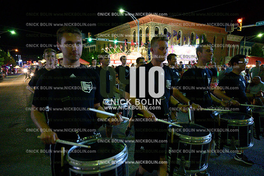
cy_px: 88
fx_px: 176
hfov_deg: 73.8
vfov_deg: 53.1
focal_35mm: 24
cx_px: 132
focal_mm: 24
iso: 32000
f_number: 4
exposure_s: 1/400
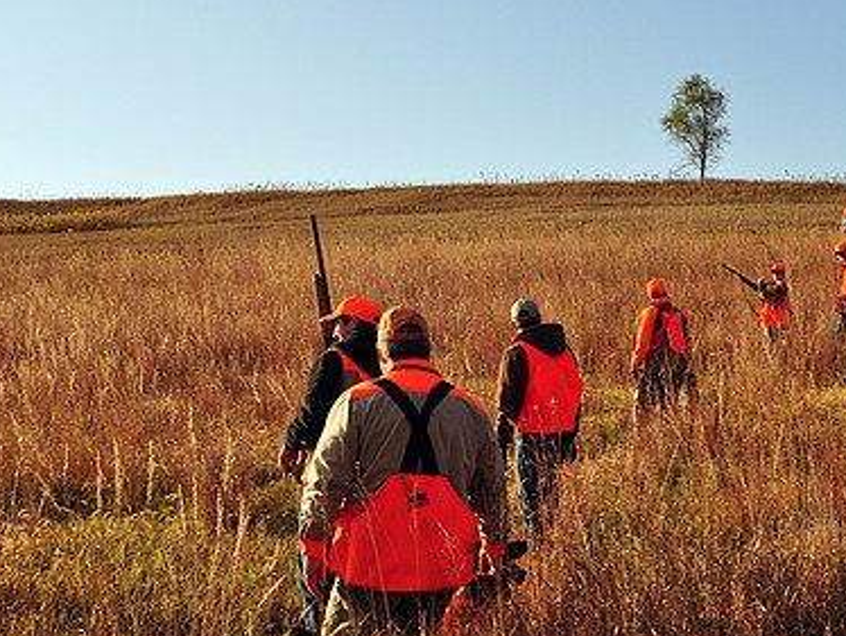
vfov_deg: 22.7
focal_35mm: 65
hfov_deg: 29.9
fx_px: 1583
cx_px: 448
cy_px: 309
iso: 400
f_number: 9.5
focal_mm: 29
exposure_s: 1/350
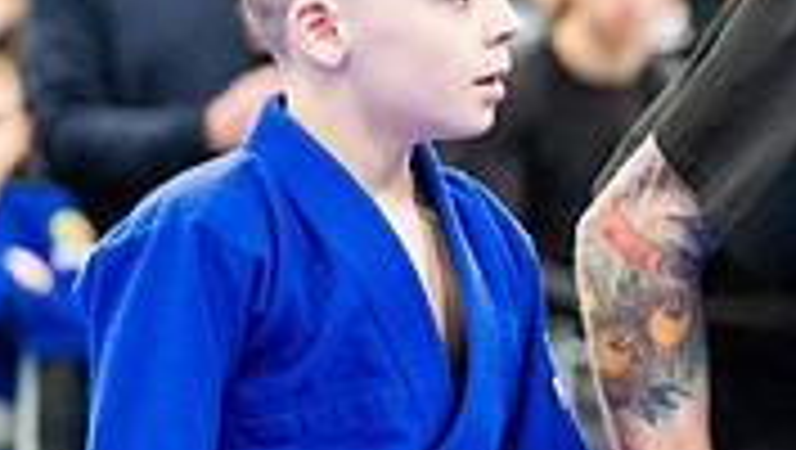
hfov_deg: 5.2
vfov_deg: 3.0
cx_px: 1102
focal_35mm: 412
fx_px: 8705
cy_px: 385
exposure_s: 1/500
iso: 6400
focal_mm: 120
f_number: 2.8
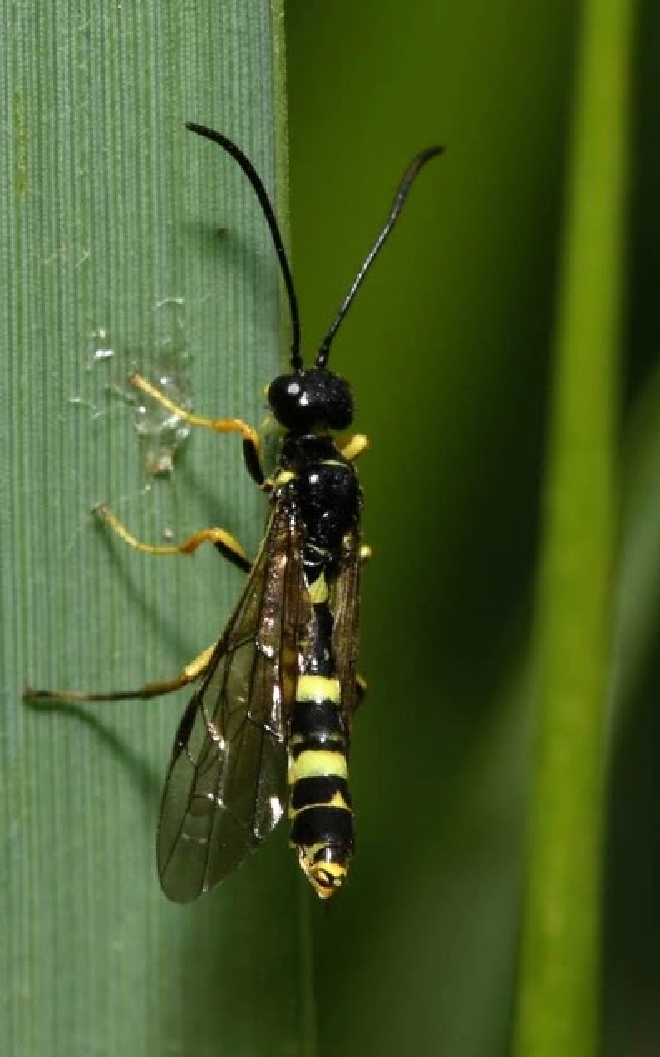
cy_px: 530
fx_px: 4652
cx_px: 314
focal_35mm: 162
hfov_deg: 8.1
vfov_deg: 13.0
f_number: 32
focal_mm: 105
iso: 100
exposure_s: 1/60
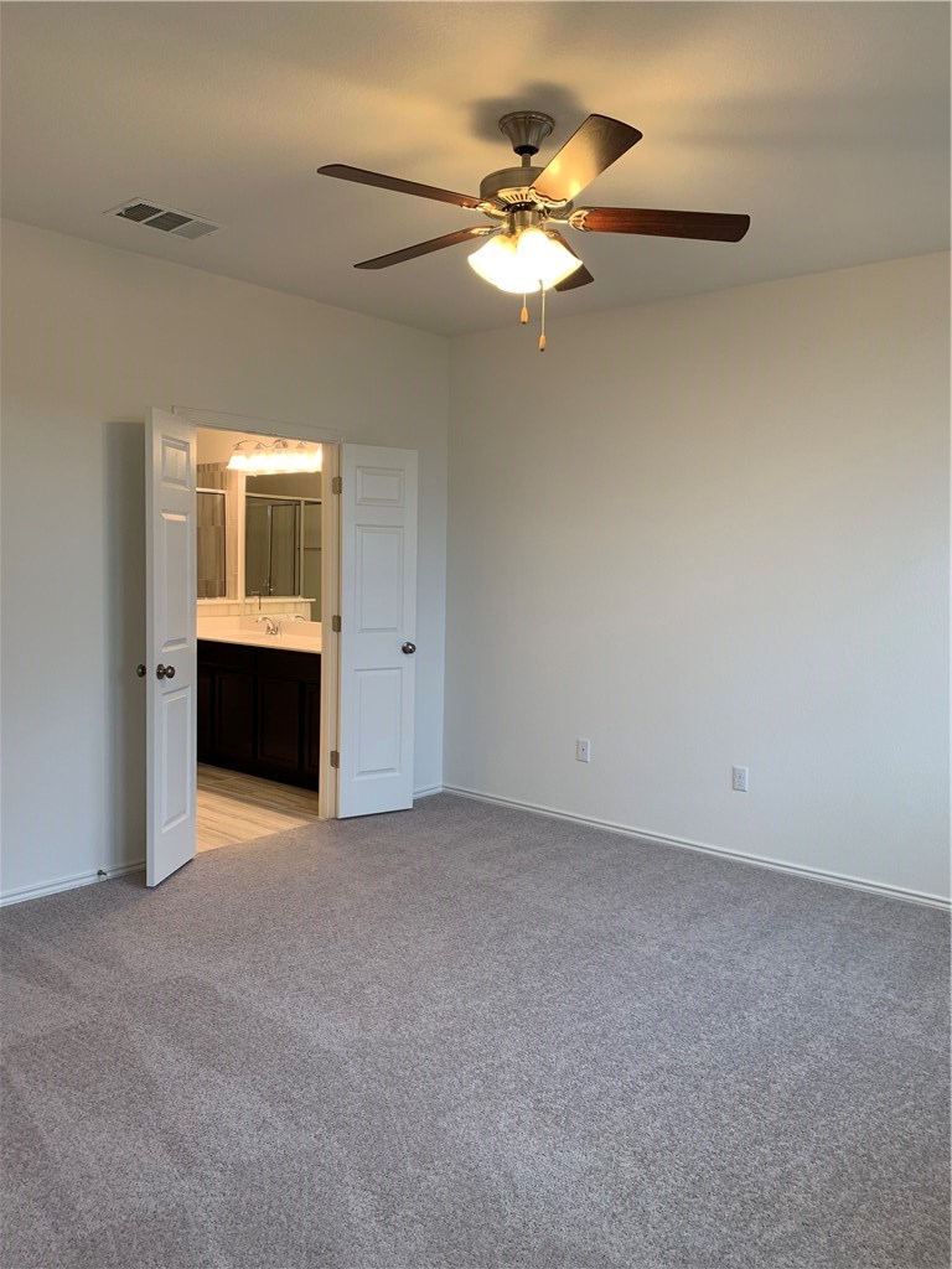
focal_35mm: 26
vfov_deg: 67.3
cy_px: 634
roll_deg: +0.0
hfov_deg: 53.1
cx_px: 476
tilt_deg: -3.9
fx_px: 953
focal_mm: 4.25
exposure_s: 1/60
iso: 50
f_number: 1.8
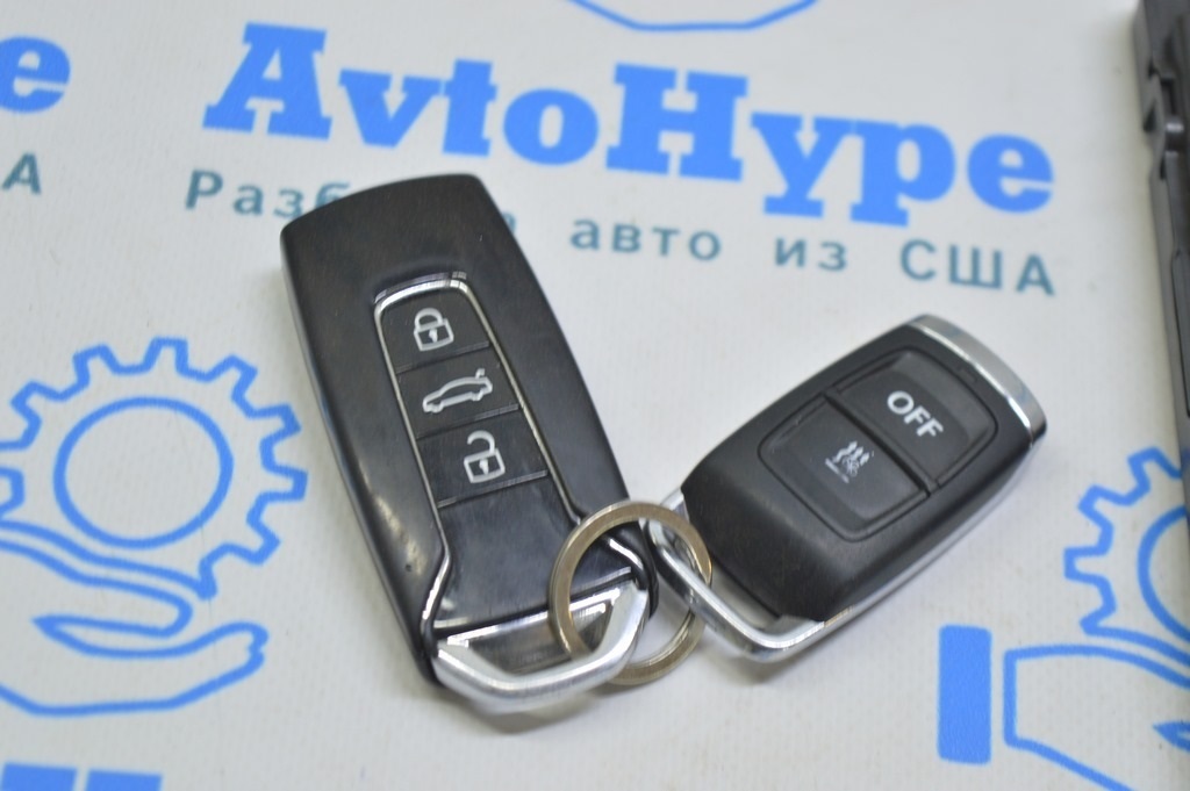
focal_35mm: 82
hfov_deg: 24.6
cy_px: 396
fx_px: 2725
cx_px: 595
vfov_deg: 16.5
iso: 400
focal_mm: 55
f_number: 5.6
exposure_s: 1/20
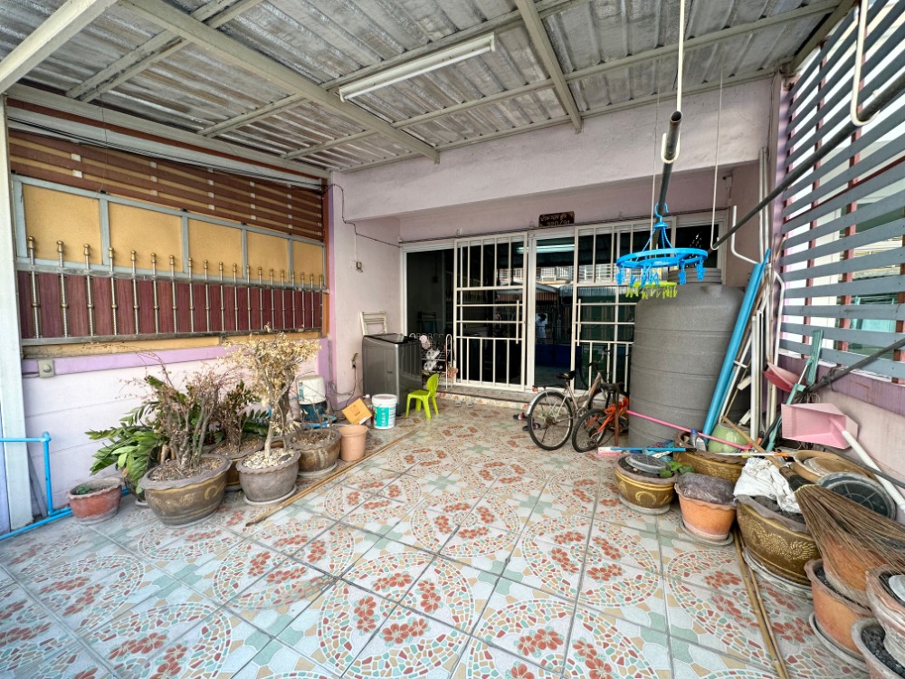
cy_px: 340
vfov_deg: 85.7
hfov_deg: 102.1
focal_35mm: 14
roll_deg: -0.1
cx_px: 452
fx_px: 366
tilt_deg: -4.1
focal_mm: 2.22
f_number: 2.2
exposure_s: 1/99
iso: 80
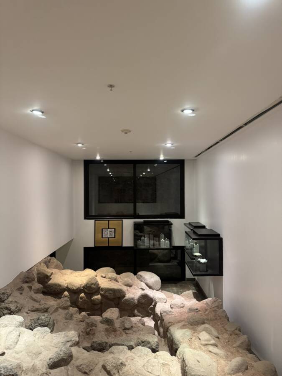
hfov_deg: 56.8
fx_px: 261
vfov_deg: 71.6
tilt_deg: +0.4
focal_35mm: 24
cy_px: 188
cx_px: 141
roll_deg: +0.5
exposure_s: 1/60
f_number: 1.78
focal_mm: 6.76
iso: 500
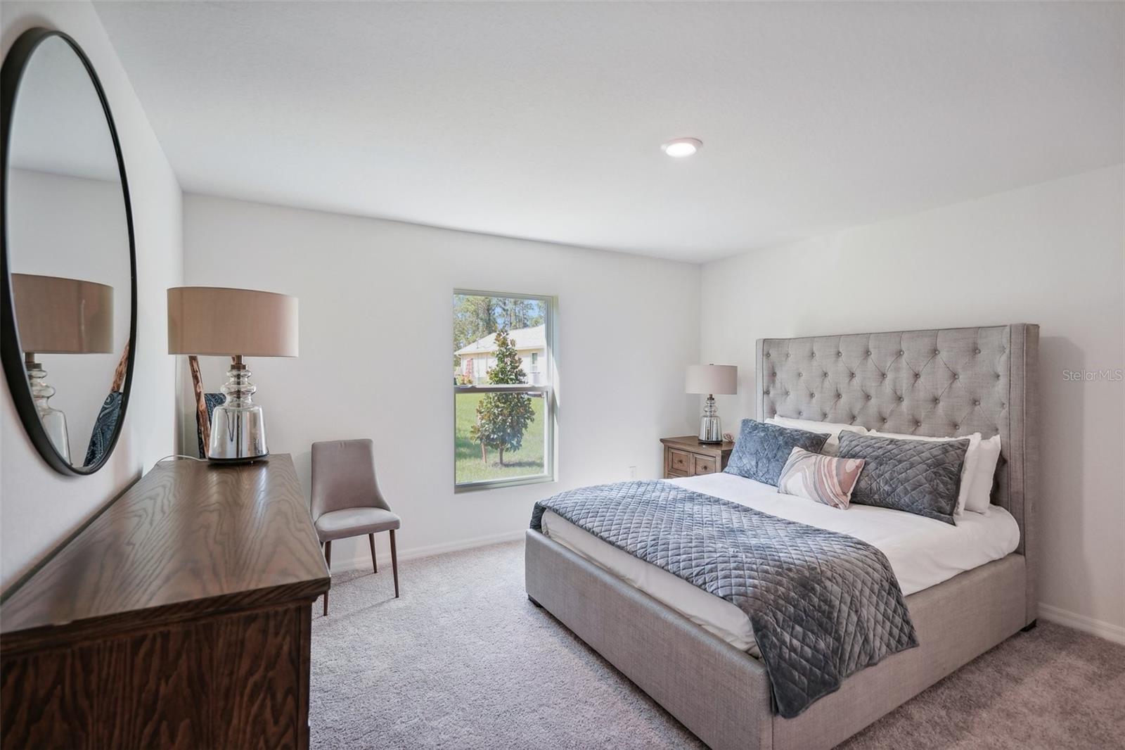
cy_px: 375
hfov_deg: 96.7
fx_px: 500
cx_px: 562
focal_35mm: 16
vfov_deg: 73.7
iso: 400
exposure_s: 1/125
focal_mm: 16
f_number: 4
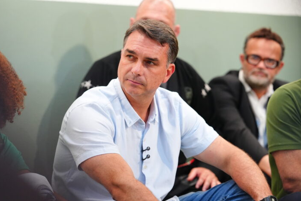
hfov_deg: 16.5
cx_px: 147
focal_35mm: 124
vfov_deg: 11.1
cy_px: 112
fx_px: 1037
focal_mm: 85
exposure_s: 1/200
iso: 3200
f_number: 2.2
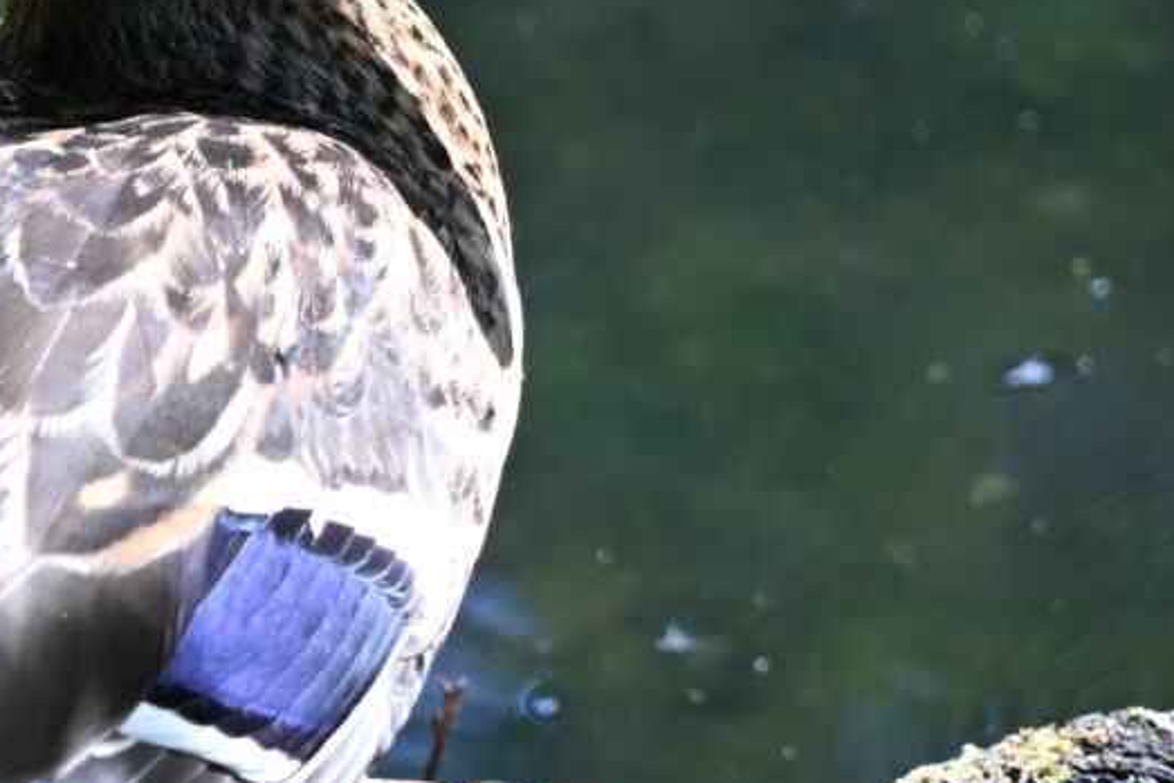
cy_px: -142
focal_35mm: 587
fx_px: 19147
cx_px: 1091
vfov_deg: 2.3
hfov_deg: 3.5
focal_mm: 120
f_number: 4
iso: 500
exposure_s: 1/125
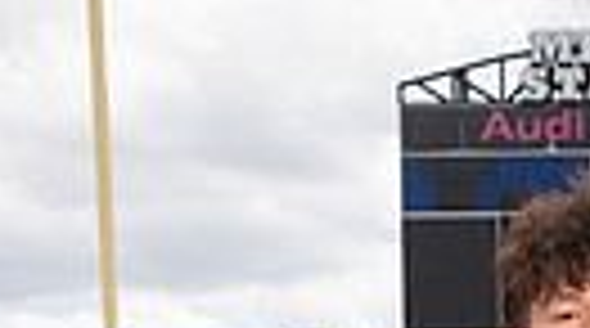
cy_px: 863
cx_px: 631
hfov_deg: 16.1
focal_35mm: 130
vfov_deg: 8.3
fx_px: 2029
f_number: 7.1
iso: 125
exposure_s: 1/400
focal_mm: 36
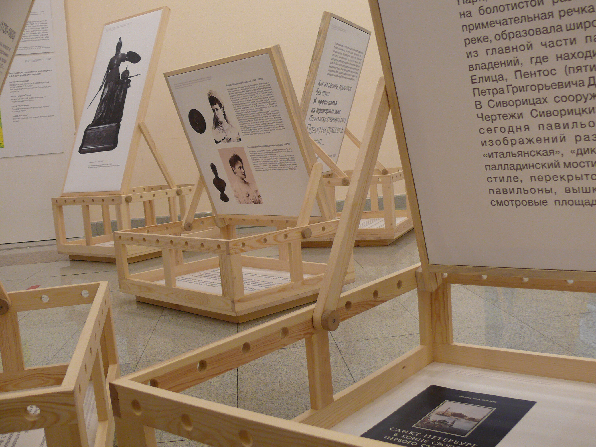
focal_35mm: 39
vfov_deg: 36.8
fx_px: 671
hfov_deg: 47.8
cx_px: 313
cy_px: 221
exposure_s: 1/15
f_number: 2.8
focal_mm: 7.4
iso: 200
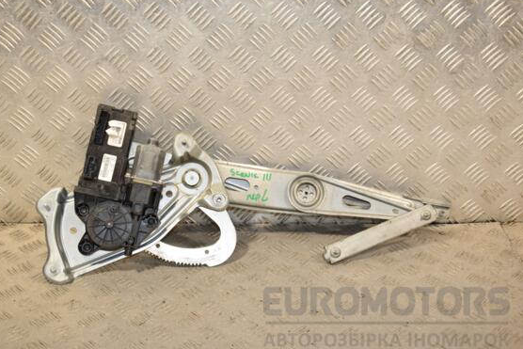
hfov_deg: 36.2
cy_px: 176
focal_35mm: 55
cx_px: 246
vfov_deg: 24.6
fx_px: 799
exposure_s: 1/200
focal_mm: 34
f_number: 6.3
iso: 800
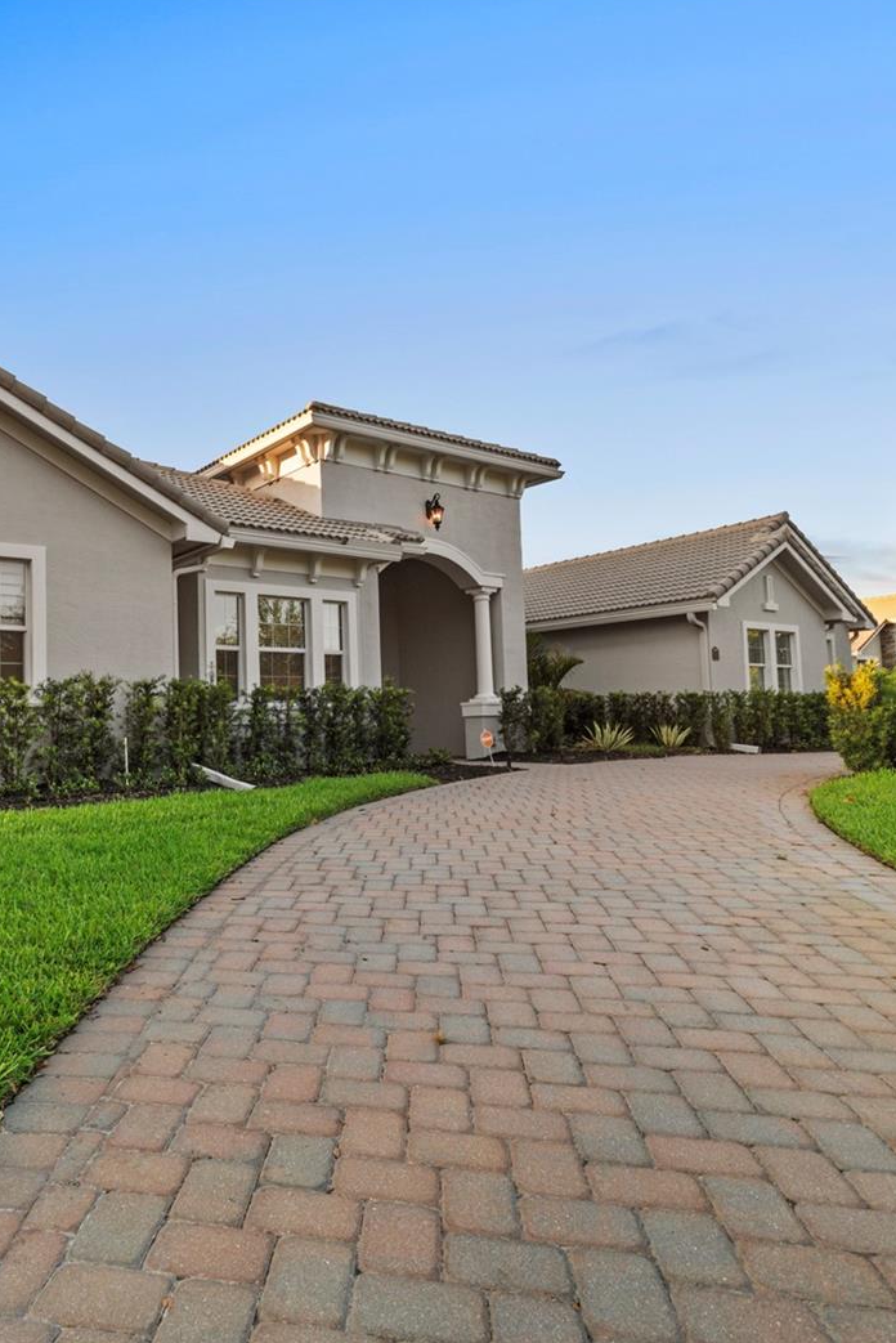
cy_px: 671
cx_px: 243
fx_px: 858
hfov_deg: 53.1
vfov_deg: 76.1
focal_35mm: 23
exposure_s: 1/30
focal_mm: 10
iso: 100
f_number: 6.3
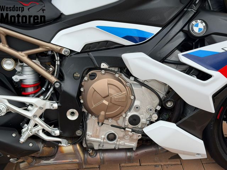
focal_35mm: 48
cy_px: 85
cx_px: 114
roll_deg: +1.6
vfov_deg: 30.3
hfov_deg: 39.7
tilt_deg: -31.0
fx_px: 315
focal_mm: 6.76
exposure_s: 1/2088
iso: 64
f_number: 1.78
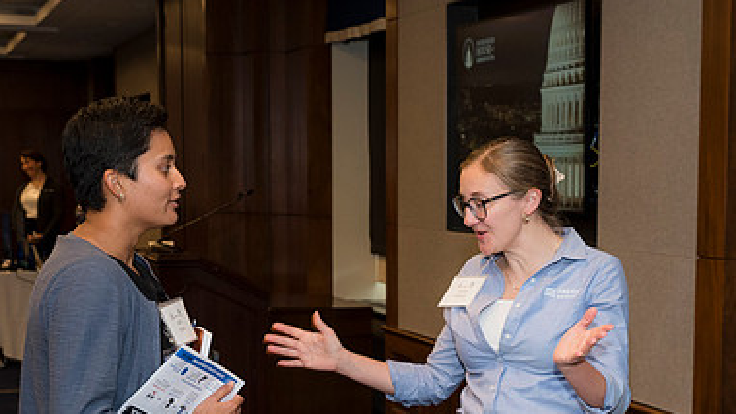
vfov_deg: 19.4
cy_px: 372
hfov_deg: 34.4
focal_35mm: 61
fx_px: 1190
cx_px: 390
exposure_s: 1/125
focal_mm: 38
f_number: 5
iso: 800
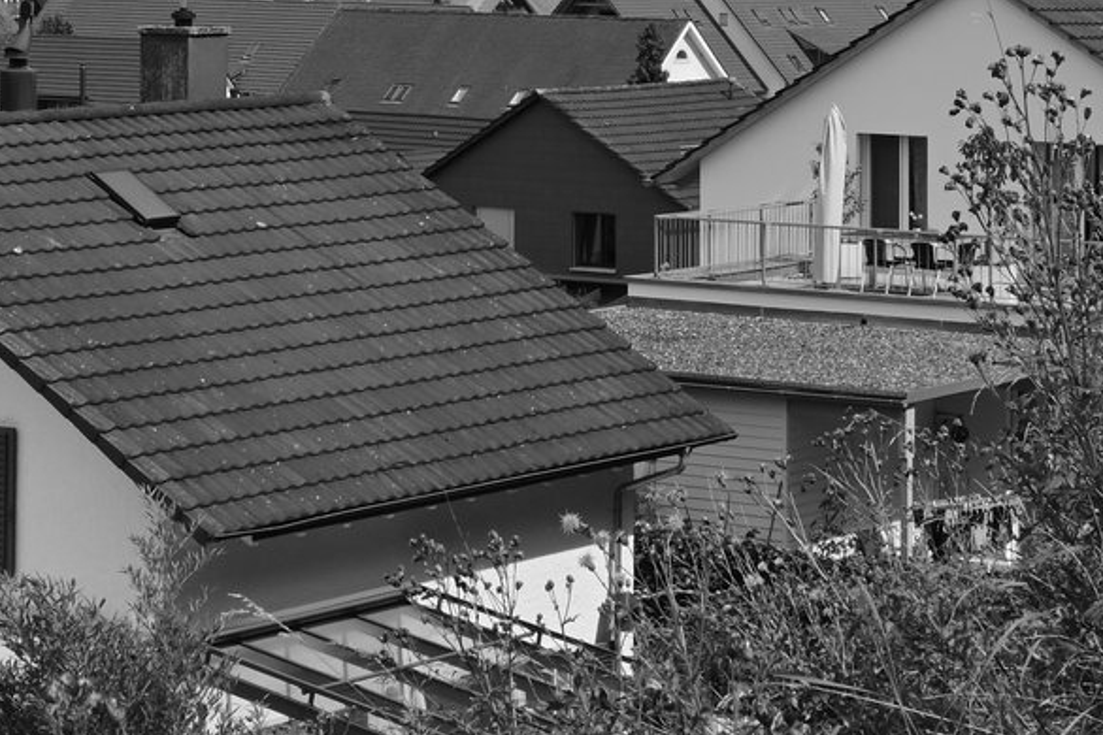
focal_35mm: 128
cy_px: -413
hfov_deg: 16.0
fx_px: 3921
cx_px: 485
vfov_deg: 10.3
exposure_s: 1/200
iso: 100
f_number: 13
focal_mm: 26
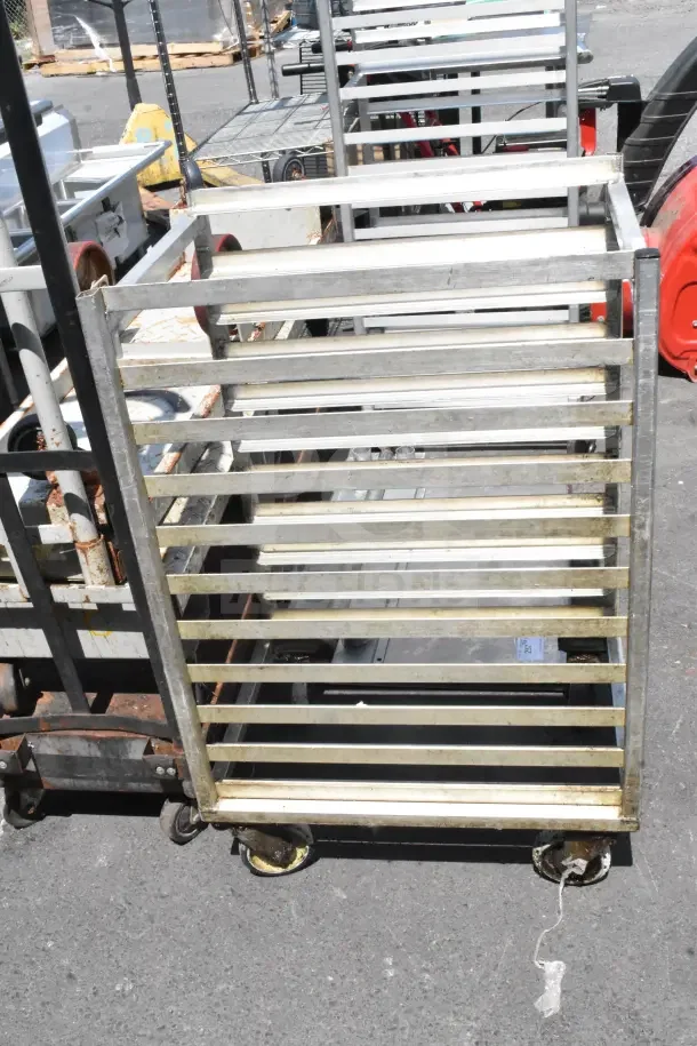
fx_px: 1045
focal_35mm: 36
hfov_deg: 36.9
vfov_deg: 53.1
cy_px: 523
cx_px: 348
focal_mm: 24
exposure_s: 1/2000
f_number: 22
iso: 6400
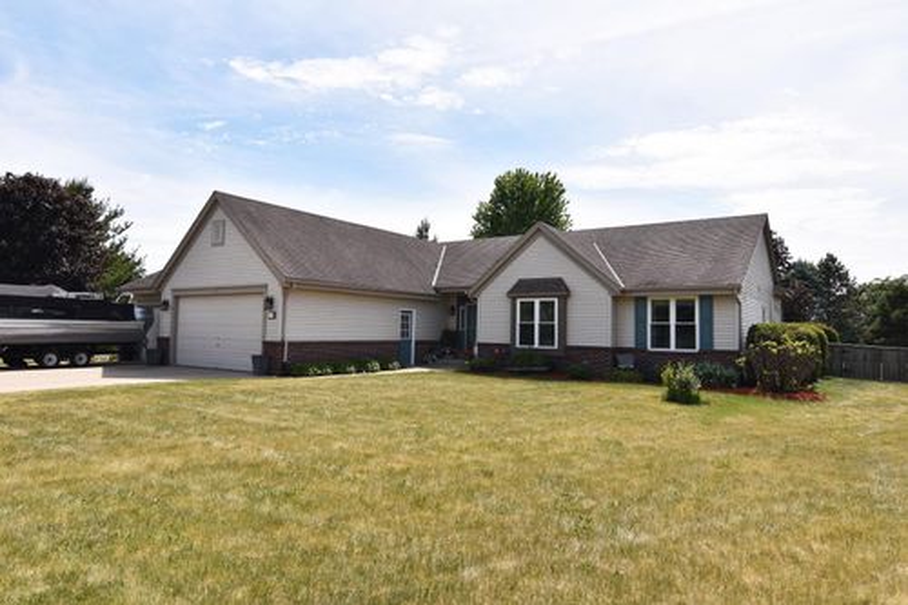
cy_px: 302
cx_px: 454
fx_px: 567
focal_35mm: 22
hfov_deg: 77.3
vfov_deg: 56.1
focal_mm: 15
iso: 100
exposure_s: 1/200
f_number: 13
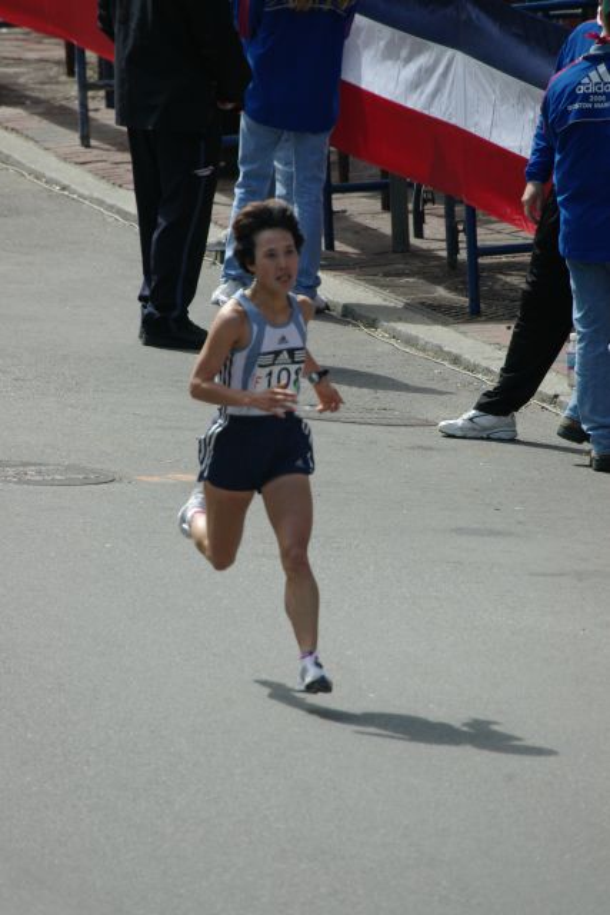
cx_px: 305
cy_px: 458
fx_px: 16003
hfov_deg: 2.2
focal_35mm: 630
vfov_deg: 3.3
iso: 400
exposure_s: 1/640
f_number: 8
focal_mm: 420
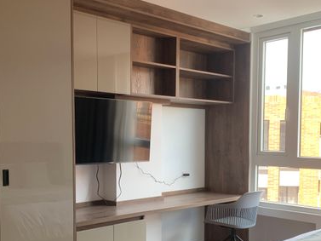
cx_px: 132
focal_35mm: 46
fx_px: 427
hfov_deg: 41.1
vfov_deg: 31.0
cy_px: 179
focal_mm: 4.25
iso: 50
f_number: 1.8
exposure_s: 1/121
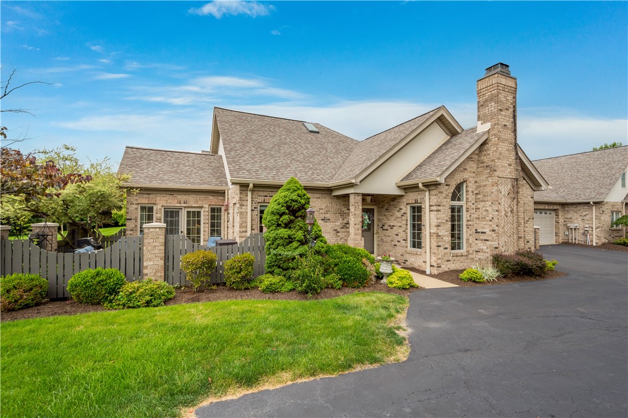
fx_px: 288
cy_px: 209
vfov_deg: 72.1
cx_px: 314
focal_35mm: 16
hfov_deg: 95.0
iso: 100
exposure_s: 1/320
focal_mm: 11
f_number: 7.1
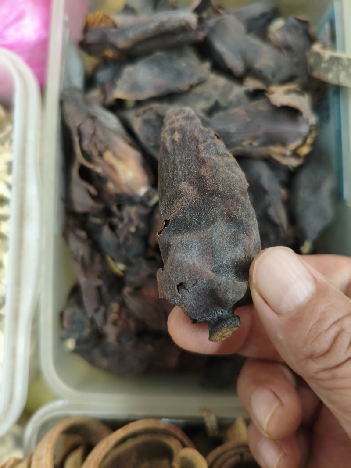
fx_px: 352
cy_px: 234
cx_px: 176
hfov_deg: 53.1
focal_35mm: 26
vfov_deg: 67.3
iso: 800
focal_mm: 4.94
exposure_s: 1/33.3
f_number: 1.5
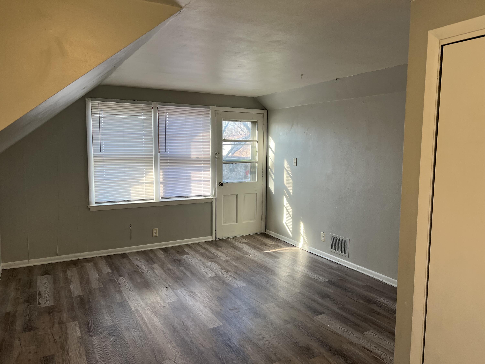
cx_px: 242
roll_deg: -0.1
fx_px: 364
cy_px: 182
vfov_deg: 53.1
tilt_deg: -5.7
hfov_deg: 67.3
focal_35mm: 26
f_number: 1.5
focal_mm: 5.7
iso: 64
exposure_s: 1/120
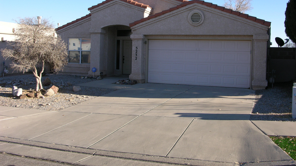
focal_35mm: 39
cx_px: 150
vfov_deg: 30.3
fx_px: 306
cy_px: 61
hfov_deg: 51.6
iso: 50
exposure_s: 1/167
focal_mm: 8.9
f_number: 5
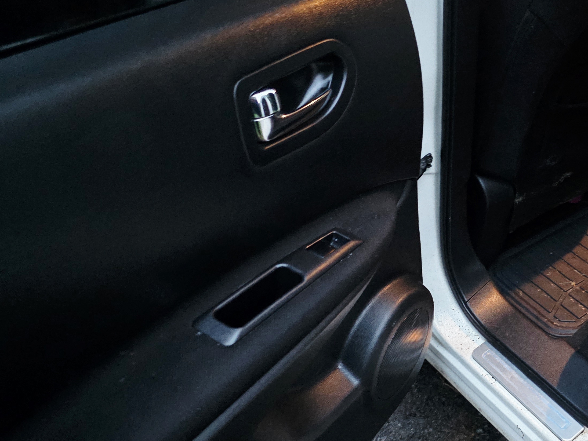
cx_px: 502
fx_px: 714
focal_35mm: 42
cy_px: 236
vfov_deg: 34.3
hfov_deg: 42.0
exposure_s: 1/15
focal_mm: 6.3
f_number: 1.7
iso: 5000
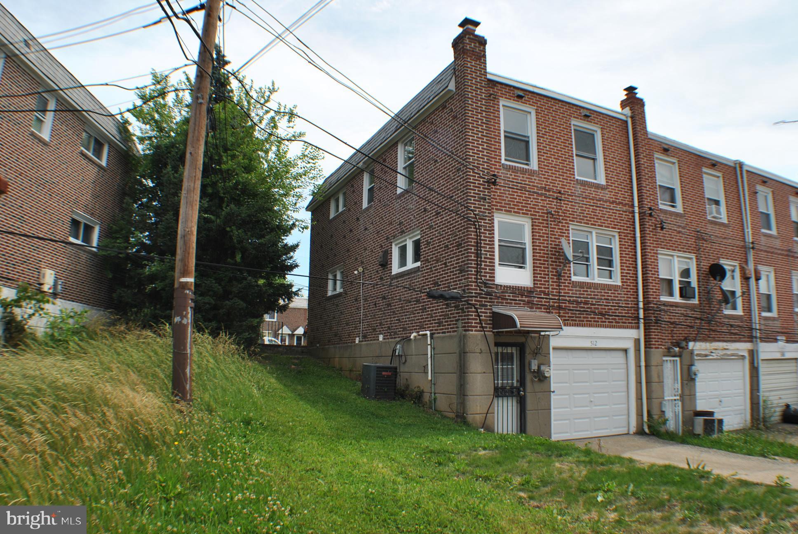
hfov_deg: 57.2
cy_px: 267
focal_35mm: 33
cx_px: 399
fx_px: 732
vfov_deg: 40.1
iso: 100
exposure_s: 1/200
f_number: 10
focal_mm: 22
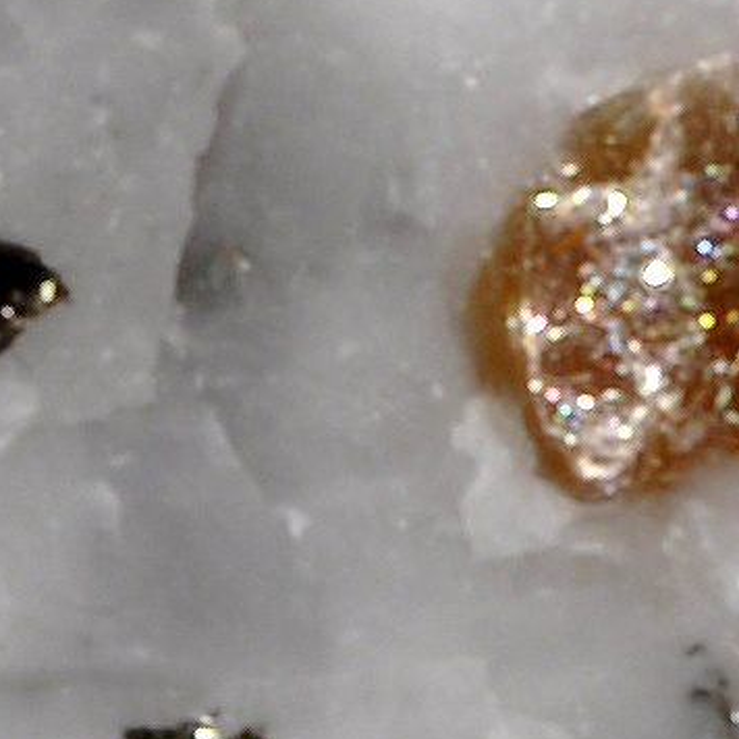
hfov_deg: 1.9
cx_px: 243
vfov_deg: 1.9
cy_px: 436
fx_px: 22197
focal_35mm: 919
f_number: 45
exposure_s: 1/60
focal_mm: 60
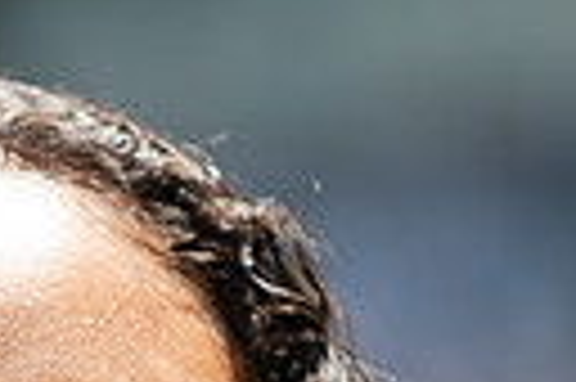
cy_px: 822
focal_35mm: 679
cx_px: -166
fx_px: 10850
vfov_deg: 2.0
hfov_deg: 3.0
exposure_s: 1/1000
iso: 200
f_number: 3.5
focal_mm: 150
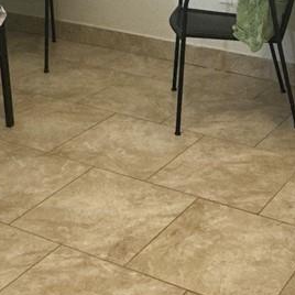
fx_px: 713
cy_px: 59
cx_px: 220
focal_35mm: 74
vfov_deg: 23.0
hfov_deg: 23.1
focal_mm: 2.22
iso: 250
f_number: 2.2
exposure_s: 1/60
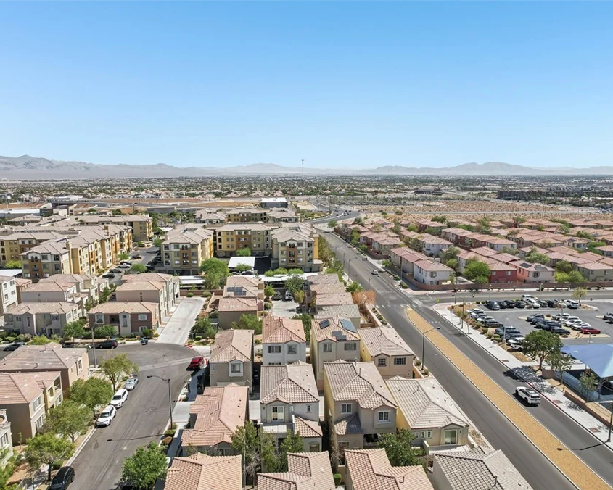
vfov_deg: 56.8
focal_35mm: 25
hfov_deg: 68.1
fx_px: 454
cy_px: 246
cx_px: 292
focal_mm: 8.4
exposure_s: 1/1600
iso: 110
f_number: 2.8
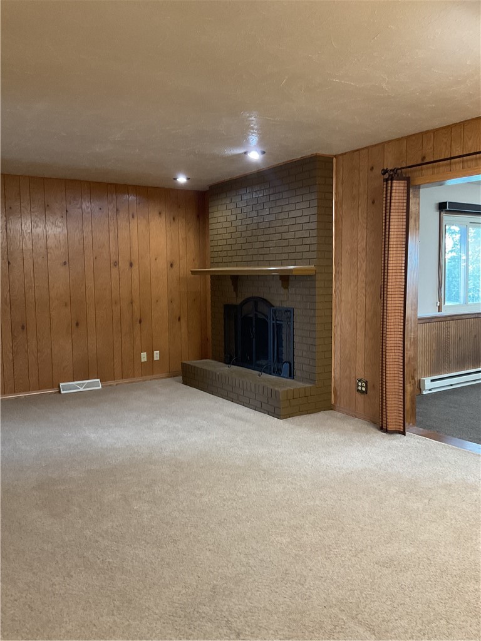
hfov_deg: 48.2
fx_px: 537
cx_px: 240
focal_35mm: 29
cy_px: 320
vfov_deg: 61.7
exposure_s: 1/60
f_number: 1.8
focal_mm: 3
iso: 250
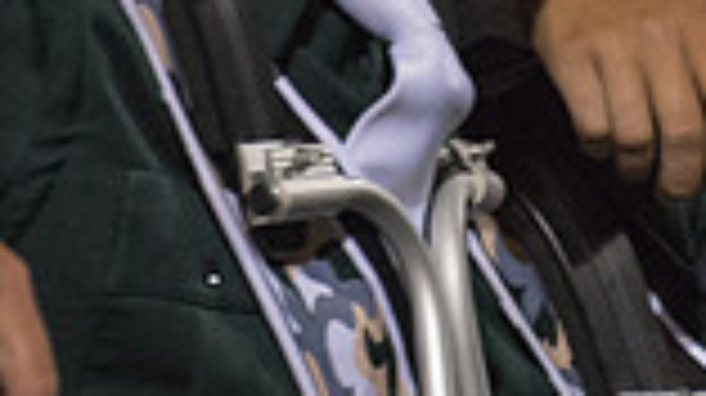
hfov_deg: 2.1
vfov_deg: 1.2
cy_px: -161
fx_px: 18891
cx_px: 518
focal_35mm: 1010
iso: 8000
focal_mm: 240
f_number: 5.3
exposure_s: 1/160
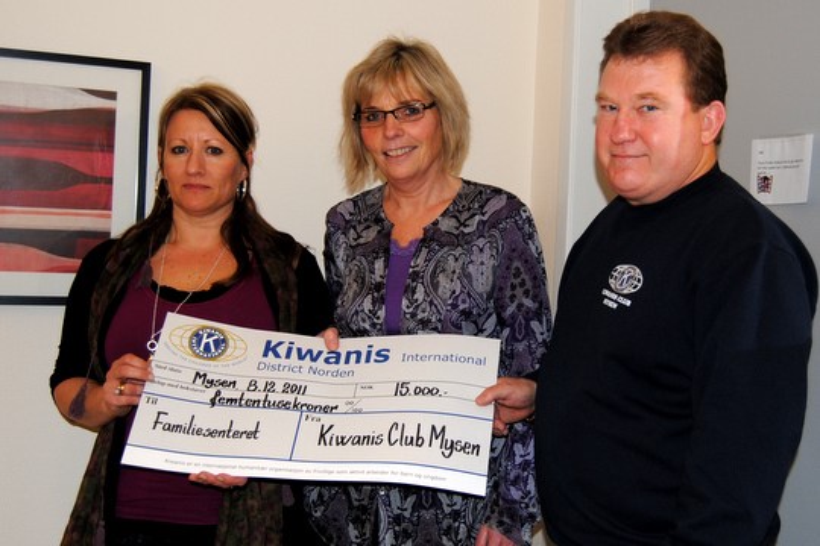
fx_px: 888
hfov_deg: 49.6
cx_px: 410
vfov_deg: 34.2
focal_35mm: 39
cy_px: 273
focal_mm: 26
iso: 200
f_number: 4
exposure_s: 1/60
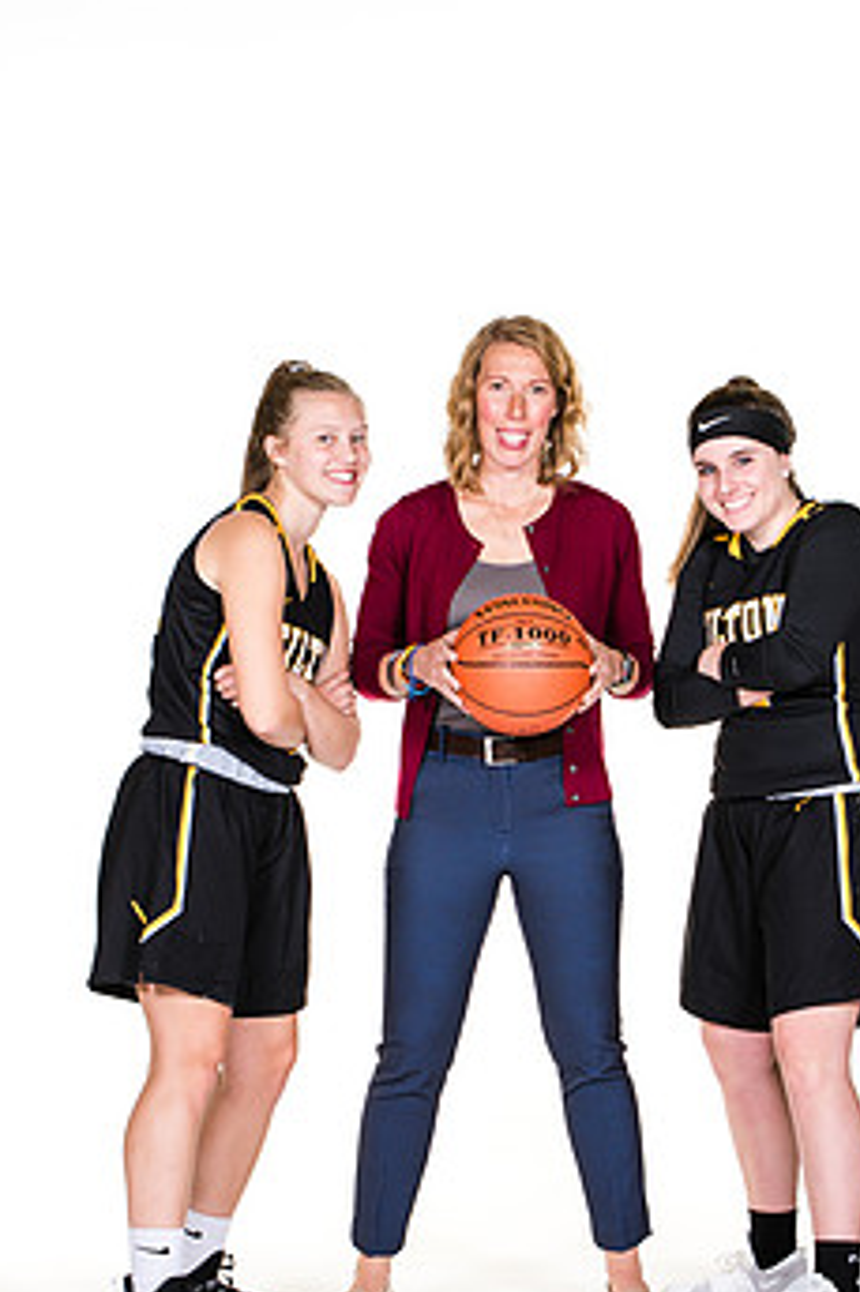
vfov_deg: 13.4
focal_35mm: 153
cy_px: 796
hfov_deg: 9.0
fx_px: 5488
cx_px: 541
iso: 200
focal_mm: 78
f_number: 6.3
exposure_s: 1/160
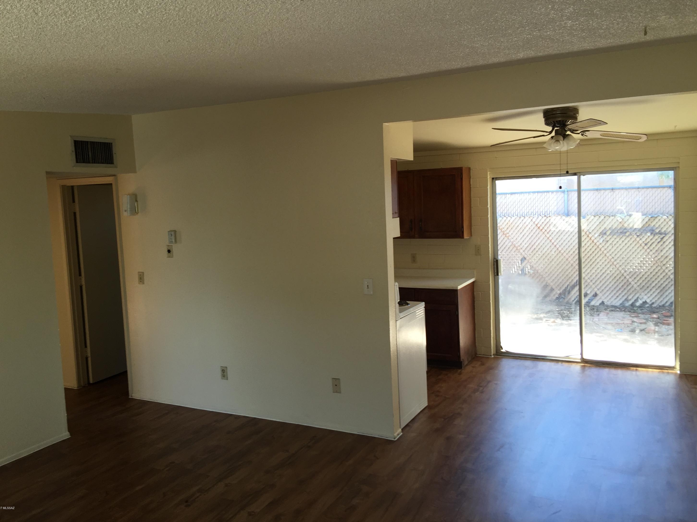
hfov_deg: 60.0
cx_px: 353
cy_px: 255
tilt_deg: -5.2
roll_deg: +1.4
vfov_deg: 46.8
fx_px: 604
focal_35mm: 30
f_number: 2.2
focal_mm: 4.15
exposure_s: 1/60
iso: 32
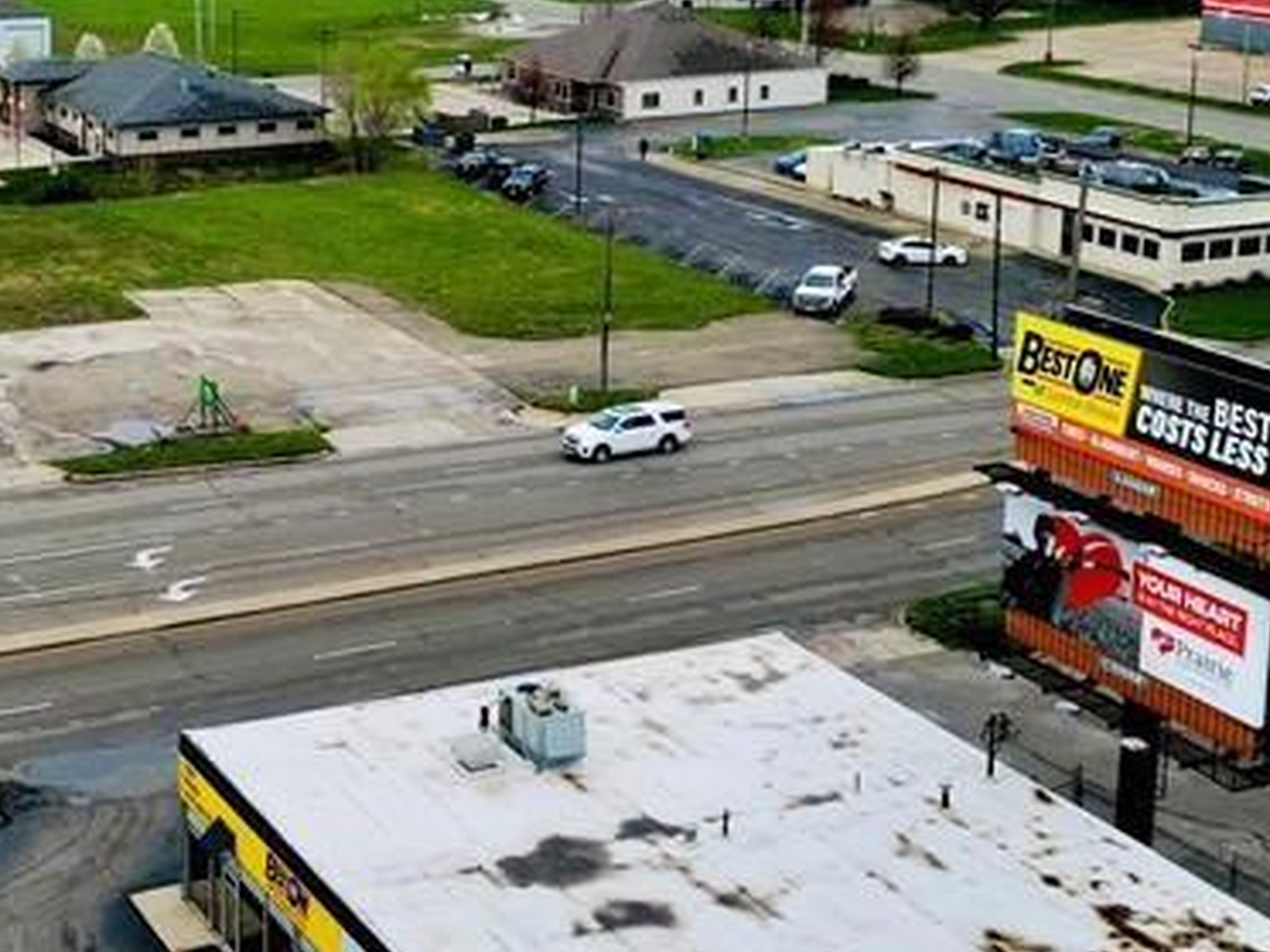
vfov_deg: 22.1
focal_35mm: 66
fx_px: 2421
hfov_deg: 28.8
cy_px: 270
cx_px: 259
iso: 110
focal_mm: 6.72
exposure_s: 1/100
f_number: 1.7
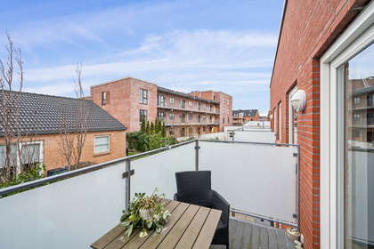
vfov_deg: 77.3
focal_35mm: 15
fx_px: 156
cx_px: 187
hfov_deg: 100.4
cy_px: 124
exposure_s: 1/125
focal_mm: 15
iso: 800
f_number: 6.3
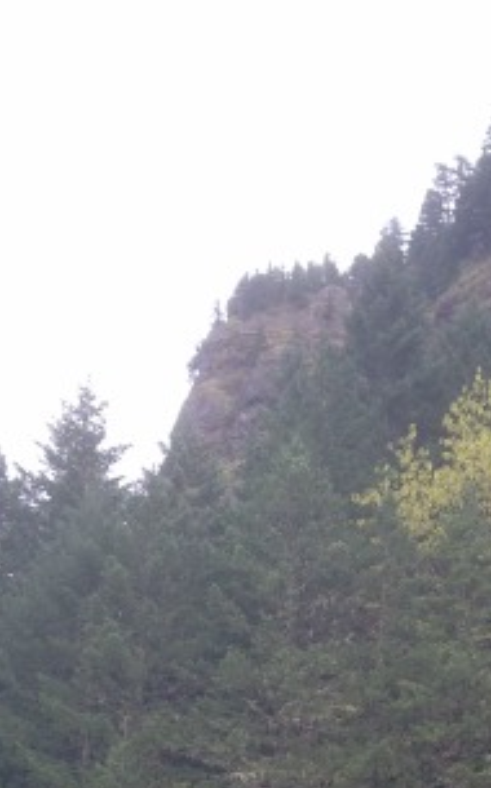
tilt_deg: +11.0
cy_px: 1017
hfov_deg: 13.1
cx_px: 494
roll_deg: -1.0
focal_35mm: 98
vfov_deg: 19.6
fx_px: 2103
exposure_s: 1/306
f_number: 2.4
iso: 50
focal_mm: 4.12
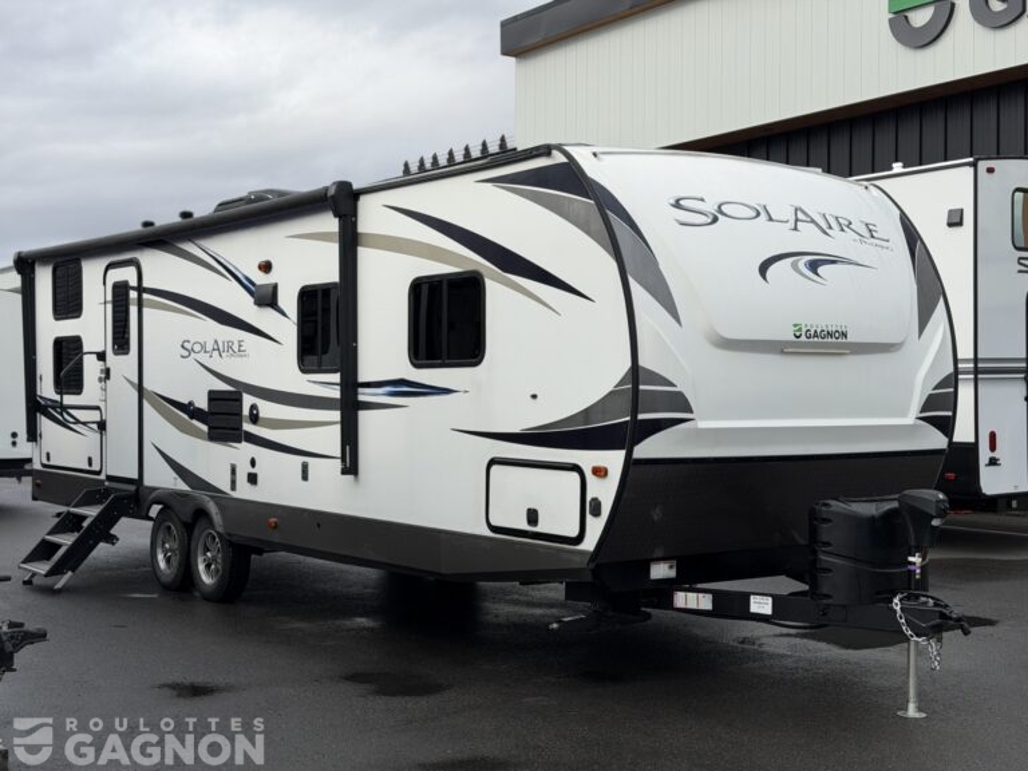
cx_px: 514
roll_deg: +0.2
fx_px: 1425
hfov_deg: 39.7
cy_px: 386
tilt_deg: +0.9
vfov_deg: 30.3
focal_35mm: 48
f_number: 1.78
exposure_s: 1/2033
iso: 64
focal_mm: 6.76
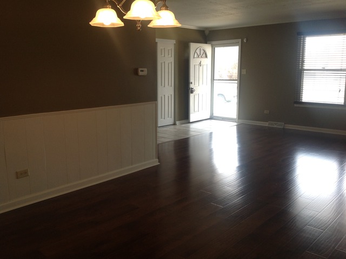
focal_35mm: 35
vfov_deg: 40.6
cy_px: 130
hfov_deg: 52.7
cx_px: 173
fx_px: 349
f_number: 2.4
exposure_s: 1/60
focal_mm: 4.28
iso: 64
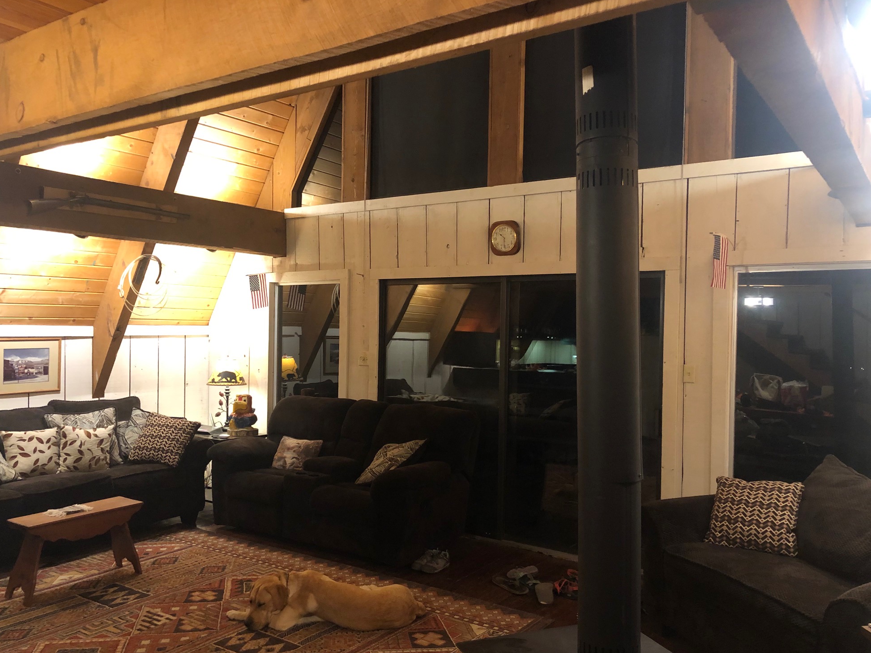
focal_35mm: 29
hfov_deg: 61.7
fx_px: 730
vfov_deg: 48.2
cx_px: 433
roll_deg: -0.3
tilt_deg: +0.1
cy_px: 334
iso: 80
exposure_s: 1/7
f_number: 1.8
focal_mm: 4
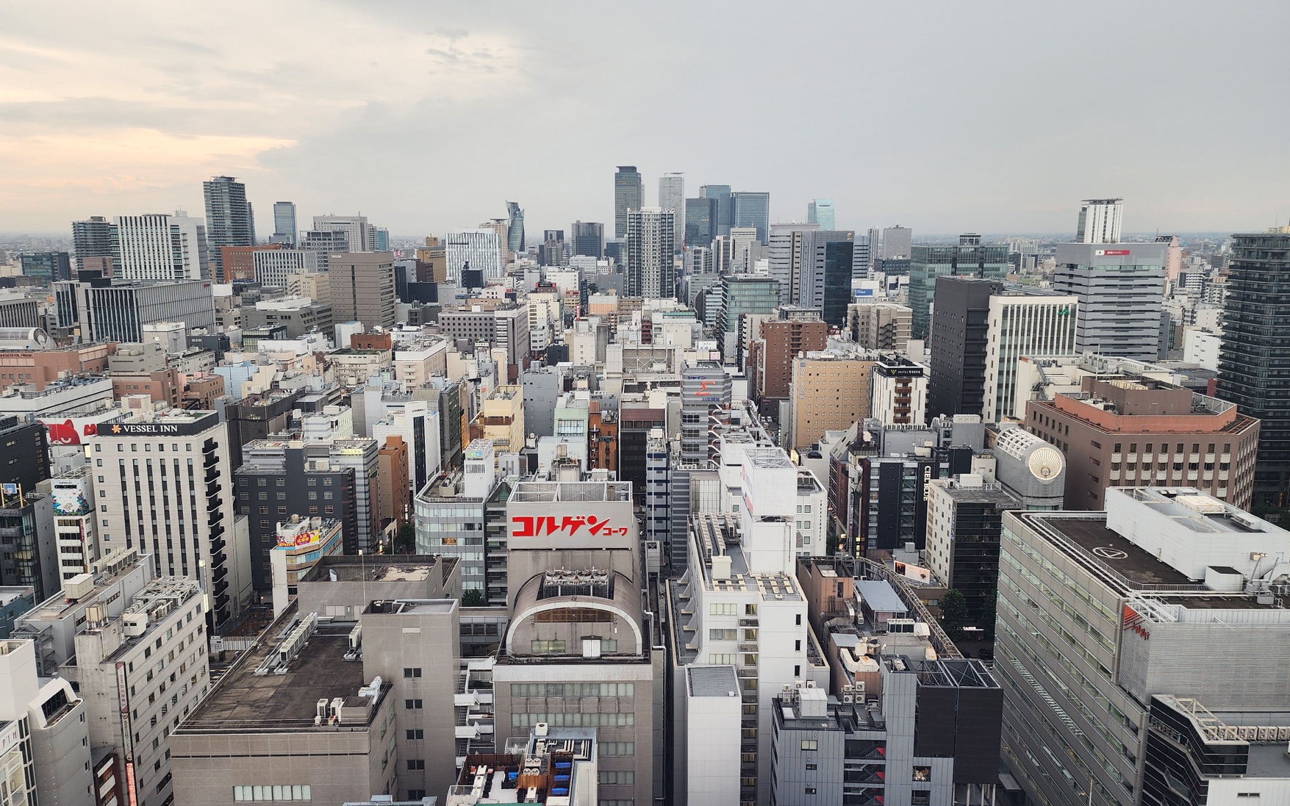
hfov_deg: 72.5
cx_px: 637
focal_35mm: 25
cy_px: 375
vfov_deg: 49.2
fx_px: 879
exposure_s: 1/180
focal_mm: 6.4
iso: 64
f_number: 1.8
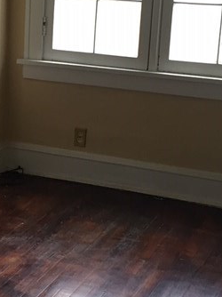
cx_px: -6
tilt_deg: -13.8
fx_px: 762
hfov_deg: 16.2
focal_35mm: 89
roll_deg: -0.4
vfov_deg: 22.0
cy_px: 130
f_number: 2.2
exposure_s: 1/30
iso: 32
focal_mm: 4.15
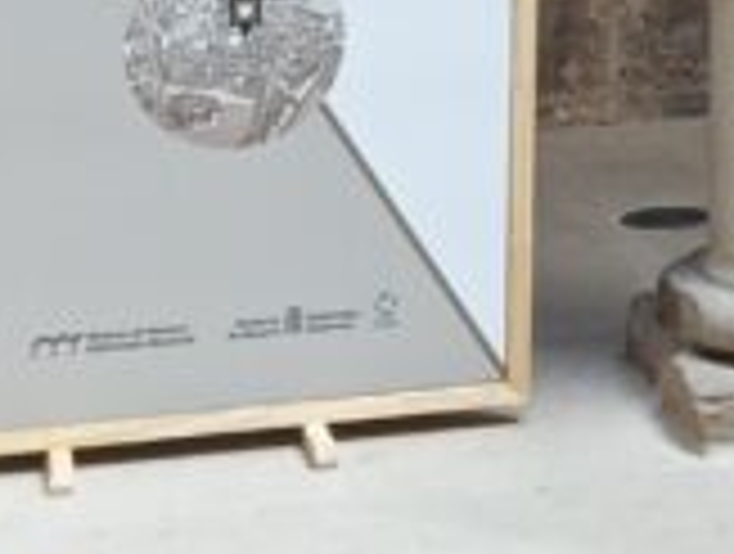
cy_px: -568
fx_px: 3443
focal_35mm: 162
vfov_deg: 8.7
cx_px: 1292
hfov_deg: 11.4
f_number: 1.8
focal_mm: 4.22
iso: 323
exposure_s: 1/33.3
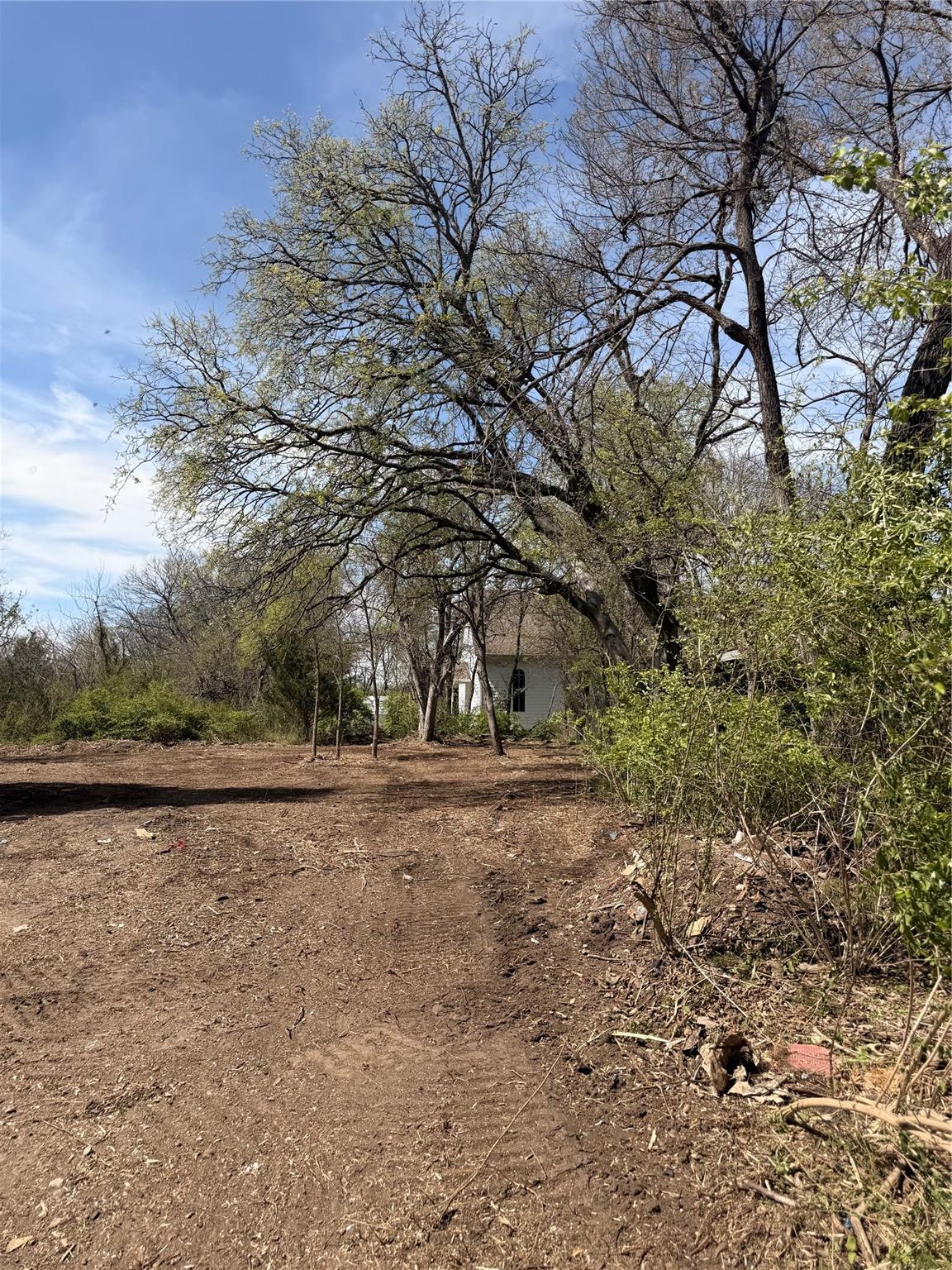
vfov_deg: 71.6
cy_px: 635
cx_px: 476
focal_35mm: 24
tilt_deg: +7.2
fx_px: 880
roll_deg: -2.5
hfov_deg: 56.8
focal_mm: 6.76
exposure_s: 1/4167
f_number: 1.78
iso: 80
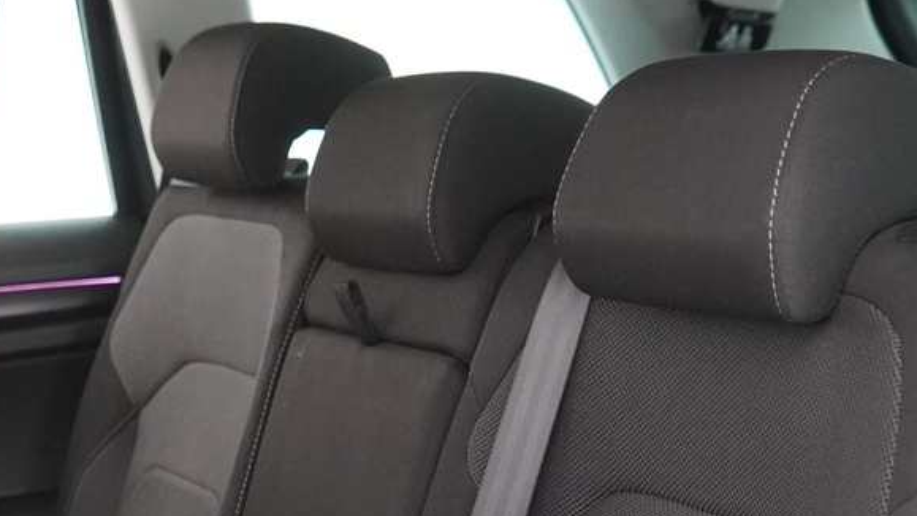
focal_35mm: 82
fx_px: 1994
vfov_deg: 14.2
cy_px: 670
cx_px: 301
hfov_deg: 25.7
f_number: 3.5
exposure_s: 1/40
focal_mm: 28
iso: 6400
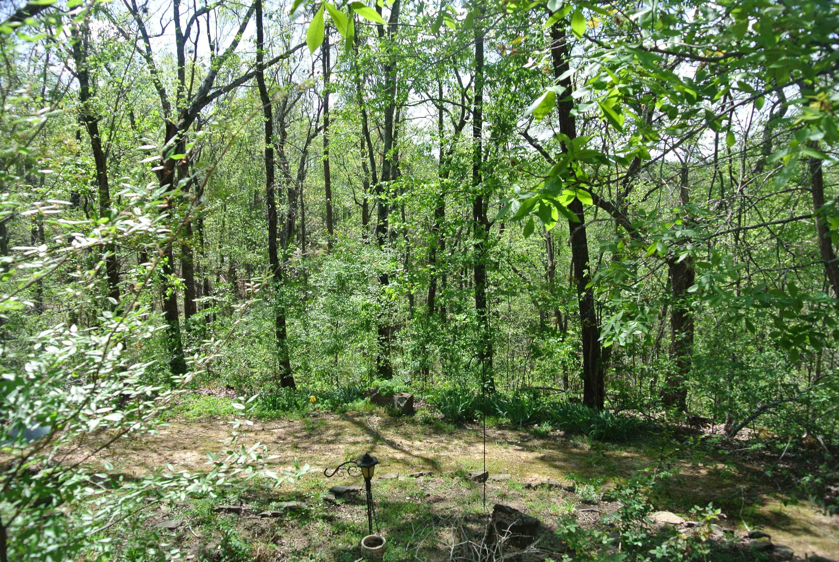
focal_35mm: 27
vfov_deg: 48.0
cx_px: 420
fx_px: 630
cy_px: 281
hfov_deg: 67.3
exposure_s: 1/400
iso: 100
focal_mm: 10
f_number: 4.5
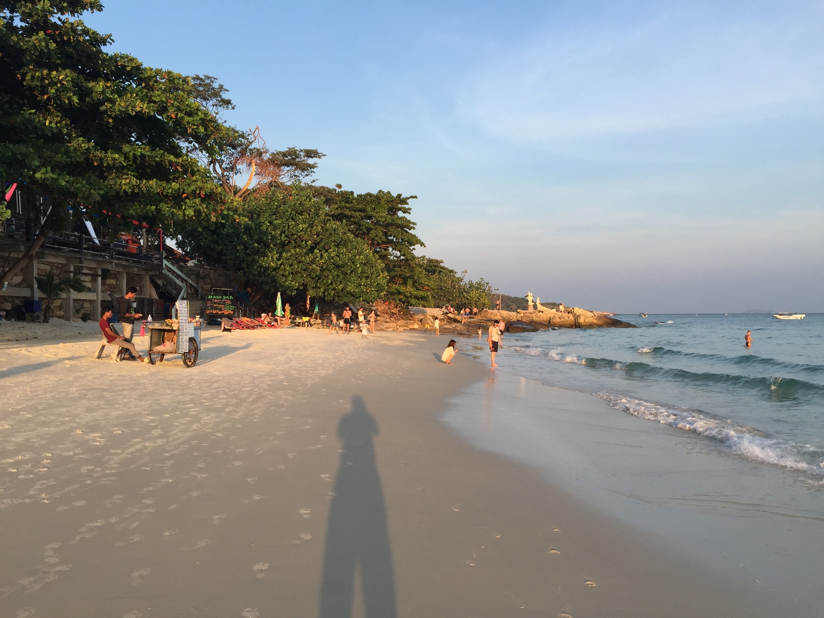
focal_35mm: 29
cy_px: 309
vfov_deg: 48.2
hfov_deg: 61.7
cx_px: 412
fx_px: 690
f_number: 2.2
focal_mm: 4.15
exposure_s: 1/590
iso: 32
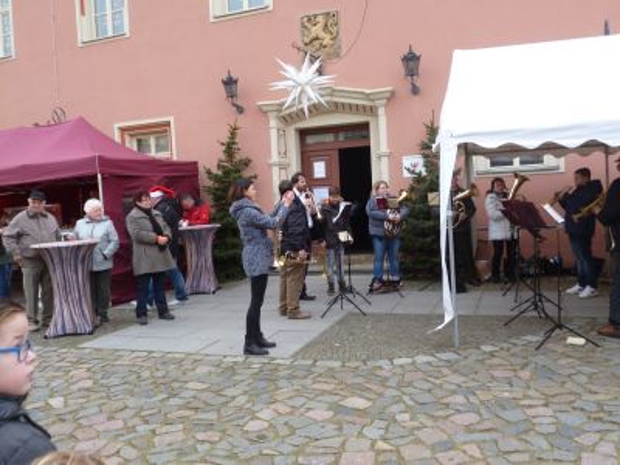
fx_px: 573
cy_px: 232
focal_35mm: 32
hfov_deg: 56.8
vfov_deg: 44.2
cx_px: 310
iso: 100
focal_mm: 5.7
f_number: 2.9
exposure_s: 1/80
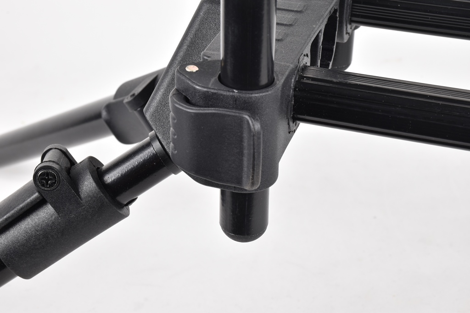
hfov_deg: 24.2
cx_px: 235
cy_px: 156
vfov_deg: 16.3
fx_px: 1097
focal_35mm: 84
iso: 100
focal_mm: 56
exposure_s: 1/4
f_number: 20
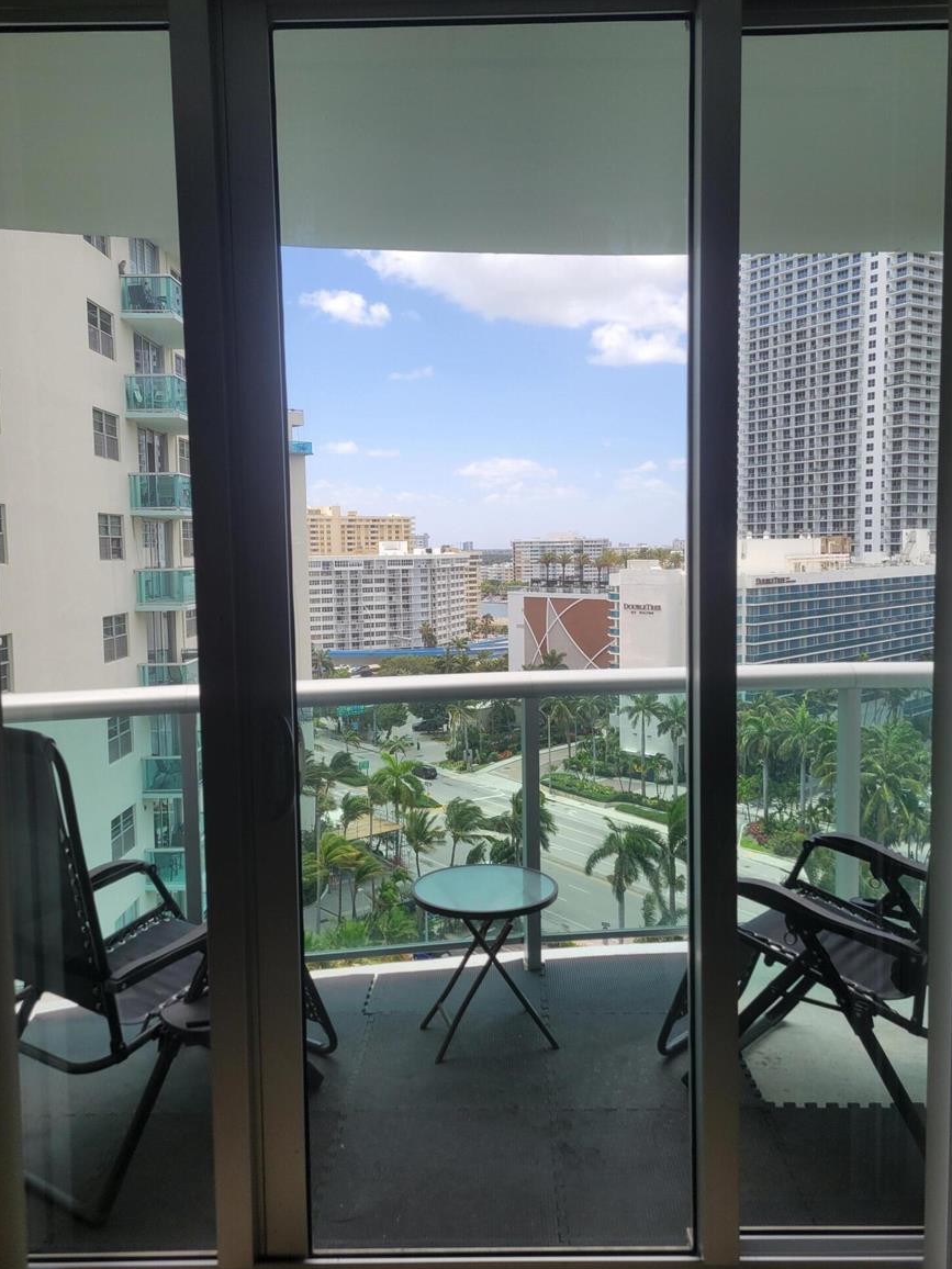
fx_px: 990
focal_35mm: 27
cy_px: 620
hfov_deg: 51.4
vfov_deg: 65.3
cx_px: 472
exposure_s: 1/1418
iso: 40
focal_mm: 5.4
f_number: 1.8
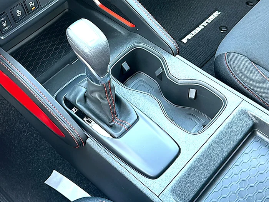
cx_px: 134
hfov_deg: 50.1
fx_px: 288
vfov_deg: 38.7
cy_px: 101
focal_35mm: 37
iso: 160
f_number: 1.78
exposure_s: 1/43
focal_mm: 6.86
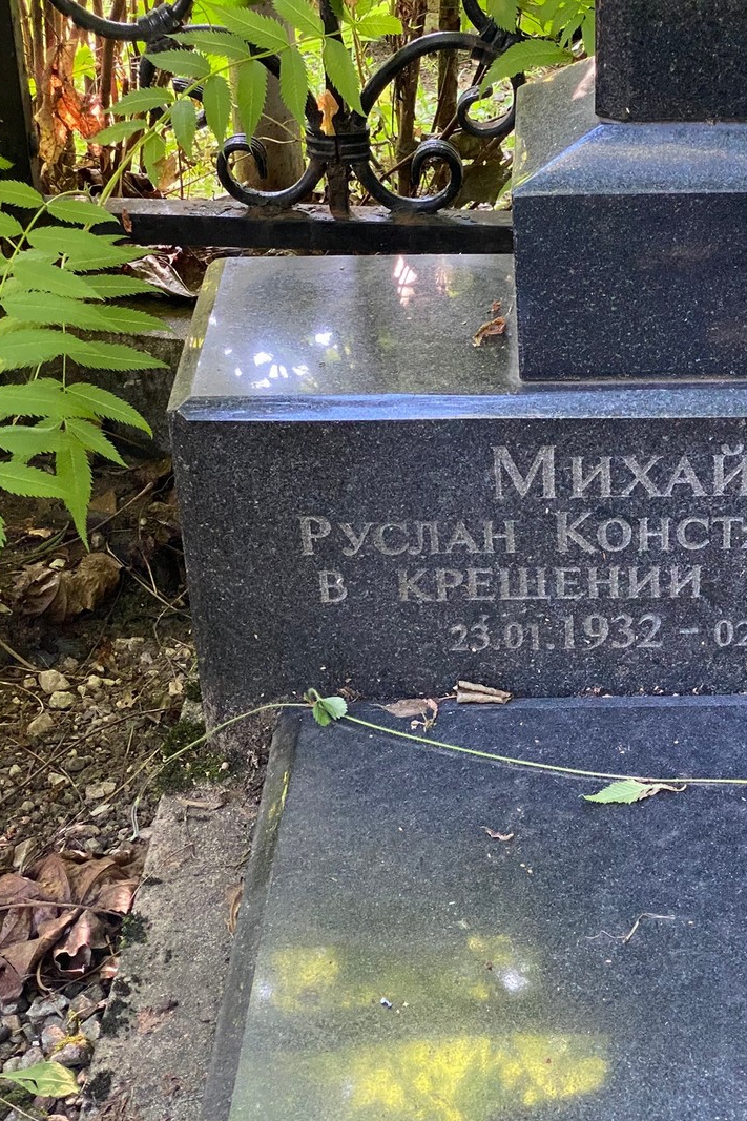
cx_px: 661
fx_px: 2273
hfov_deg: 18.4
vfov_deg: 27.7
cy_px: 565
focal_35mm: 73
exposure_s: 1/60
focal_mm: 6
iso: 200
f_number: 2
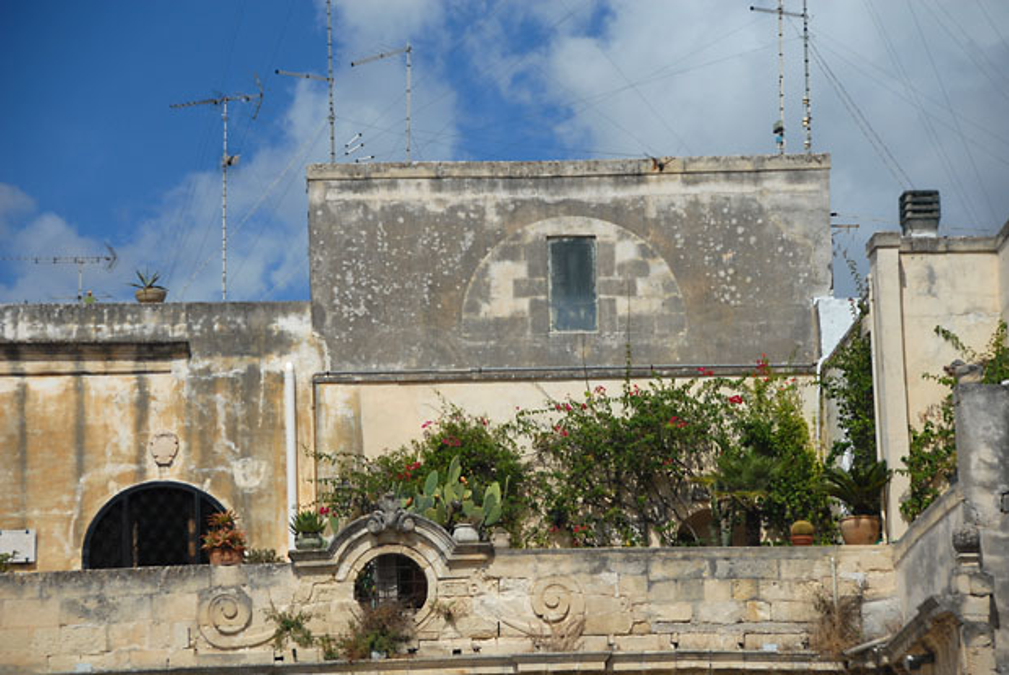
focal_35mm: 142
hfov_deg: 14.4
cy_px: 338
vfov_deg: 9.7
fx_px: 3999
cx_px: 504
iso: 200
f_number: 5.3
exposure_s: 1/750
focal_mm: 95
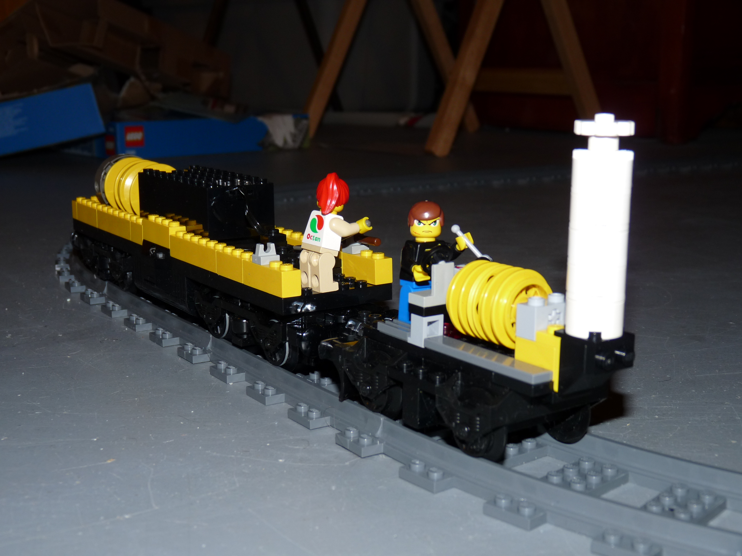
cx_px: 371
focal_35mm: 52
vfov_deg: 28.0
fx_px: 1115
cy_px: 278
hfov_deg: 36.8
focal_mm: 9.2
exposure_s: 1/60
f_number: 3.2
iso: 100
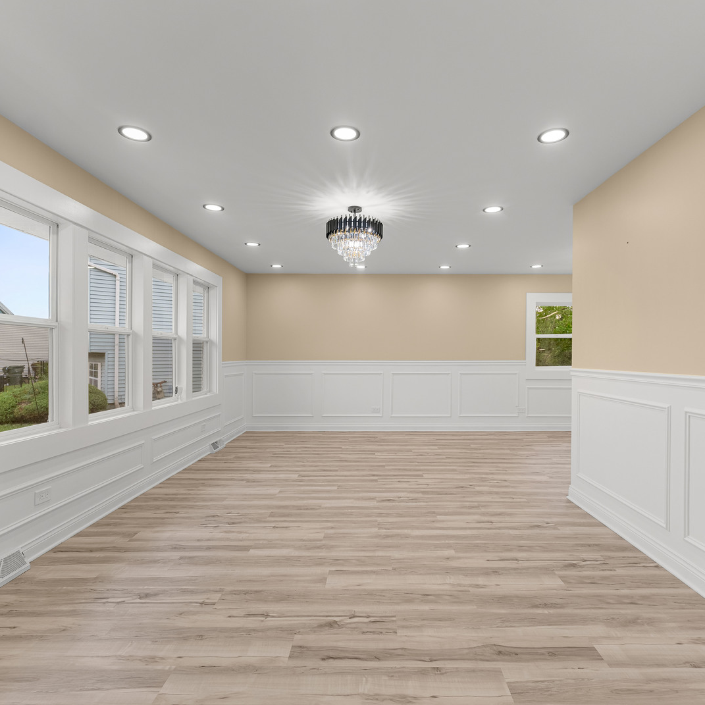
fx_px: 415
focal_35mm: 18
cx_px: 364
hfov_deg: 80.7
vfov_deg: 80.7
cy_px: 355
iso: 100
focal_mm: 14
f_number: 4.5
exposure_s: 1/30
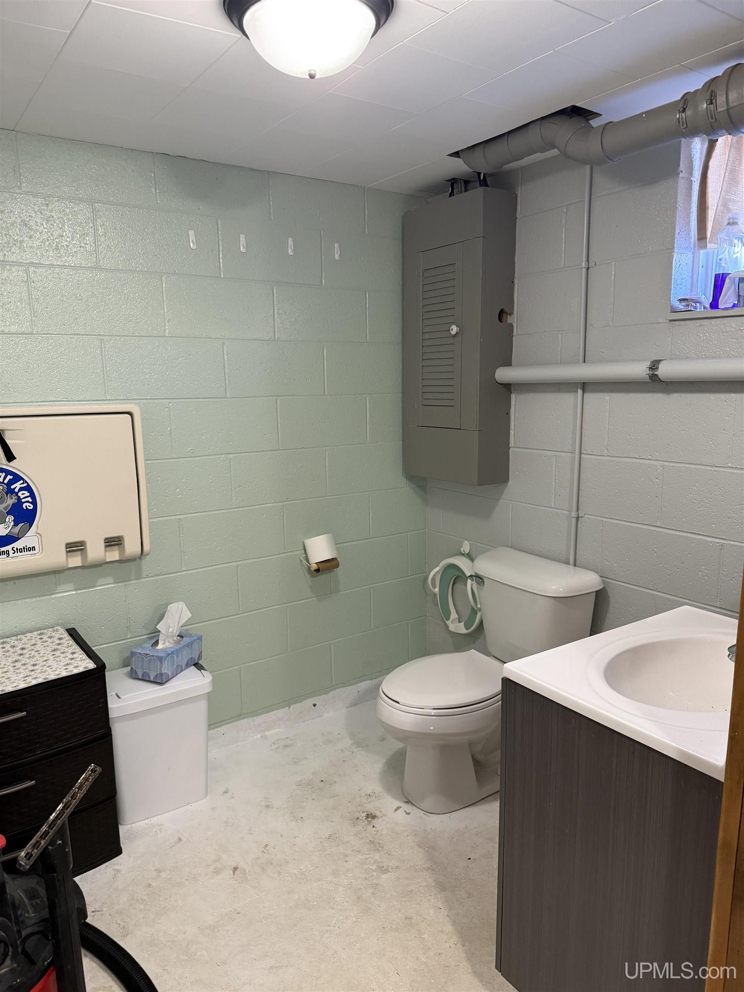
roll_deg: +0.9
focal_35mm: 24
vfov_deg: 71.6
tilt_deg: -9.3
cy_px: 496
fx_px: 688
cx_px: 372
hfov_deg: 56.8
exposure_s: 1/60
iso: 400
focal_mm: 6.76
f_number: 1.78
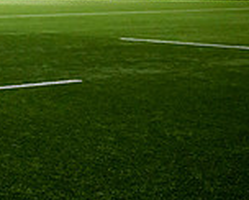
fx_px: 635
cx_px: -216
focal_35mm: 86
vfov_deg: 17.4
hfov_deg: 17.4
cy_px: -6
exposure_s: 1/640
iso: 5000
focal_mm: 24
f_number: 4.5
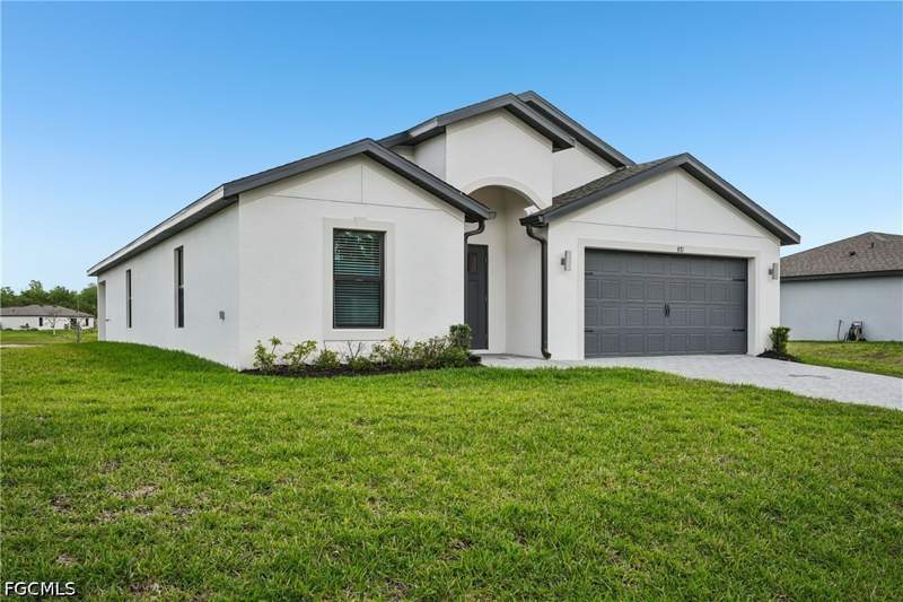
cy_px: 301
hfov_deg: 61.1
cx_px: 452
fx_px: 765
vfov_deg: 42.9
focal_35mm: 30
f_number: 8
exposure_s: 1/1000
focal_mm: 30.5
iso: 400
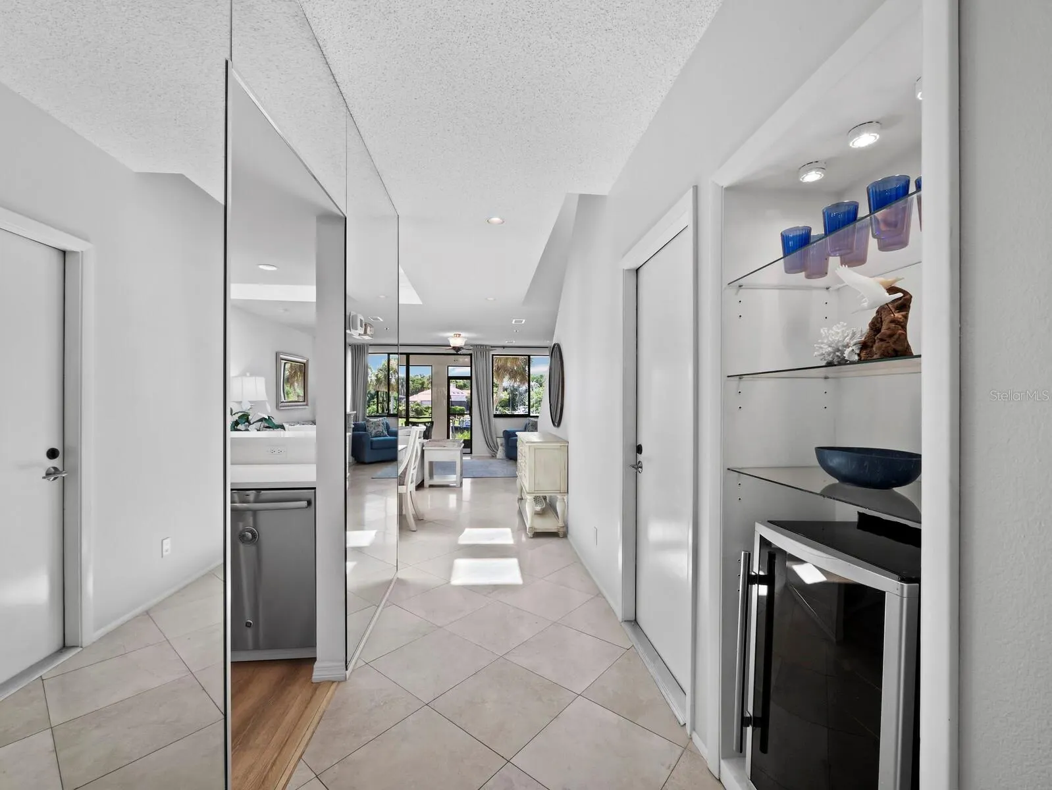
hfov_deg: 102.0
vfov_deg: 85.7
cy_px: 395
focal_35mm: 14
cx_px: 526
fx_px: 426
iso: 400
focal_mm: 7
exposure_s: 1/8
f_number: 11
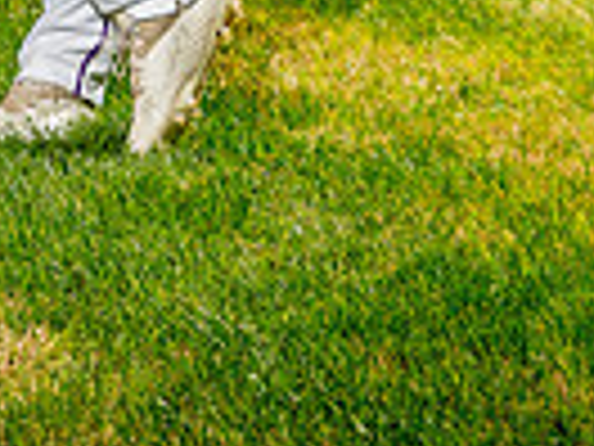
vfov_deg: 7.0
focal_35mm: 203
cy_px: -545
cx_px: -14
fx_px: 3483
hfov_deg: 9.7
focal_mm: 62
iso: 800
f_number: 5.6
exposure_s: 1/250
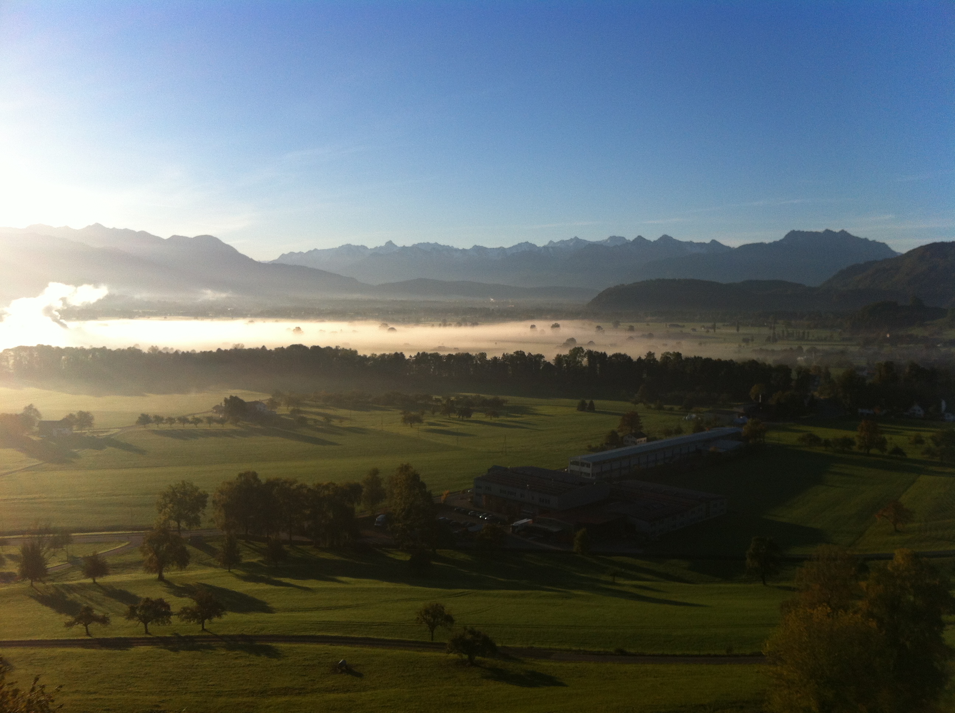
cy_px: 356
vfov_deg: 40.6
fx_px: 964
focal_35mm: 35
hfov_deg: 52.7
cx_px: 478
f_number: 2.8
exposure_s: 1/1160
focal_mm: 3.85
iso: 80
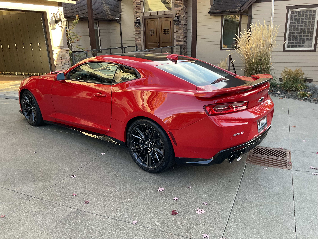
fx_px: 266
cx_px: 159
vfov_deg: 48.2
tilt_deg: -19.8
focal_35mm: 29
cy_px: 120
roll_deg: +1.2
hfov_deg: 61.7
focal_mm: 3
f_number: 1.8
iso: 32
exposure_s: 1/122
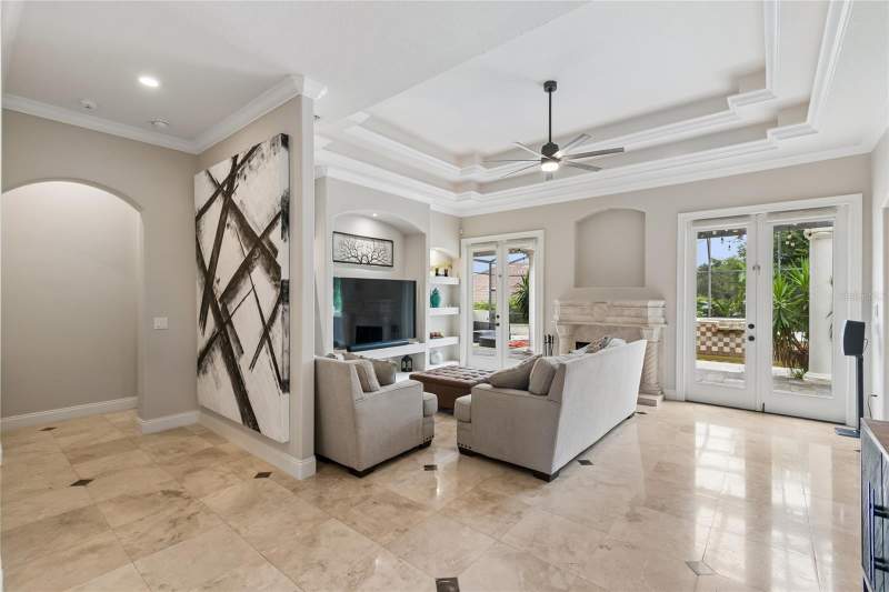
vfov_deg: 77.3
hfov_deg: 100.4
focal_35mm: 15
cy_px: 296
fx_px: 370
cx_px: 444
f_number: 7.1
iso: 100
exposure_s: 1/15
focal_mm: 10
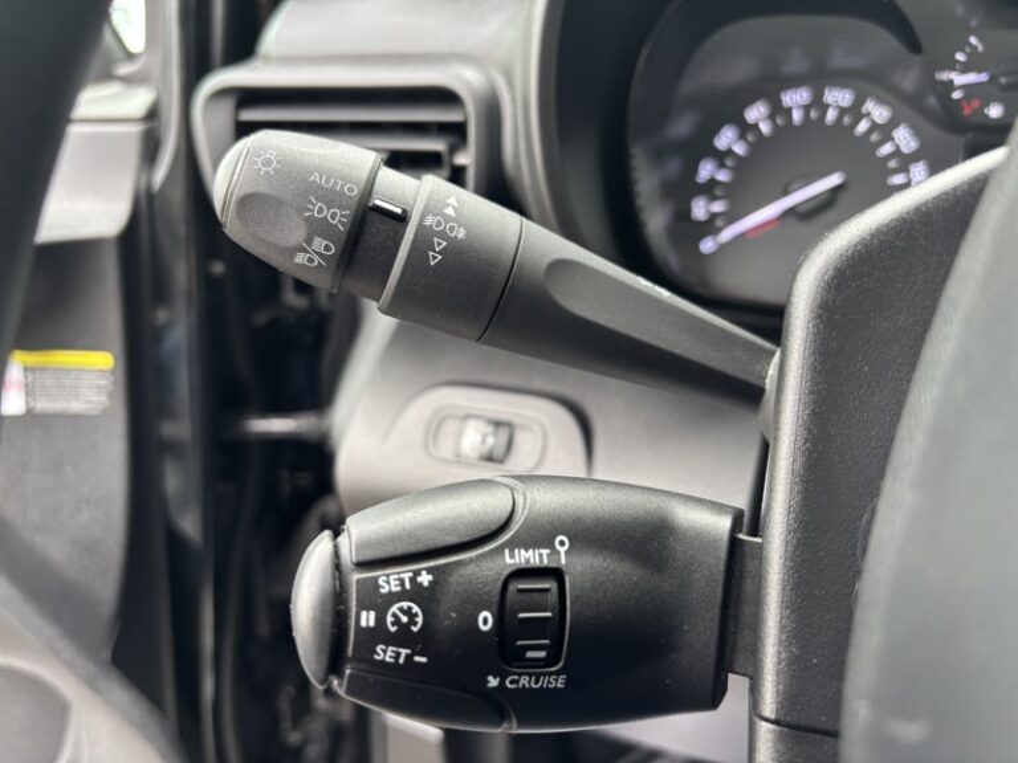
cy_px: 382
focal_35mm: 26
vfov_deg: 53.1
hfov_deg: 67.3
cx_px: 509
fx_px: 765
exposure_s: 1/70
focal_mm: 5.96
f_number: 1.6
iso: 125
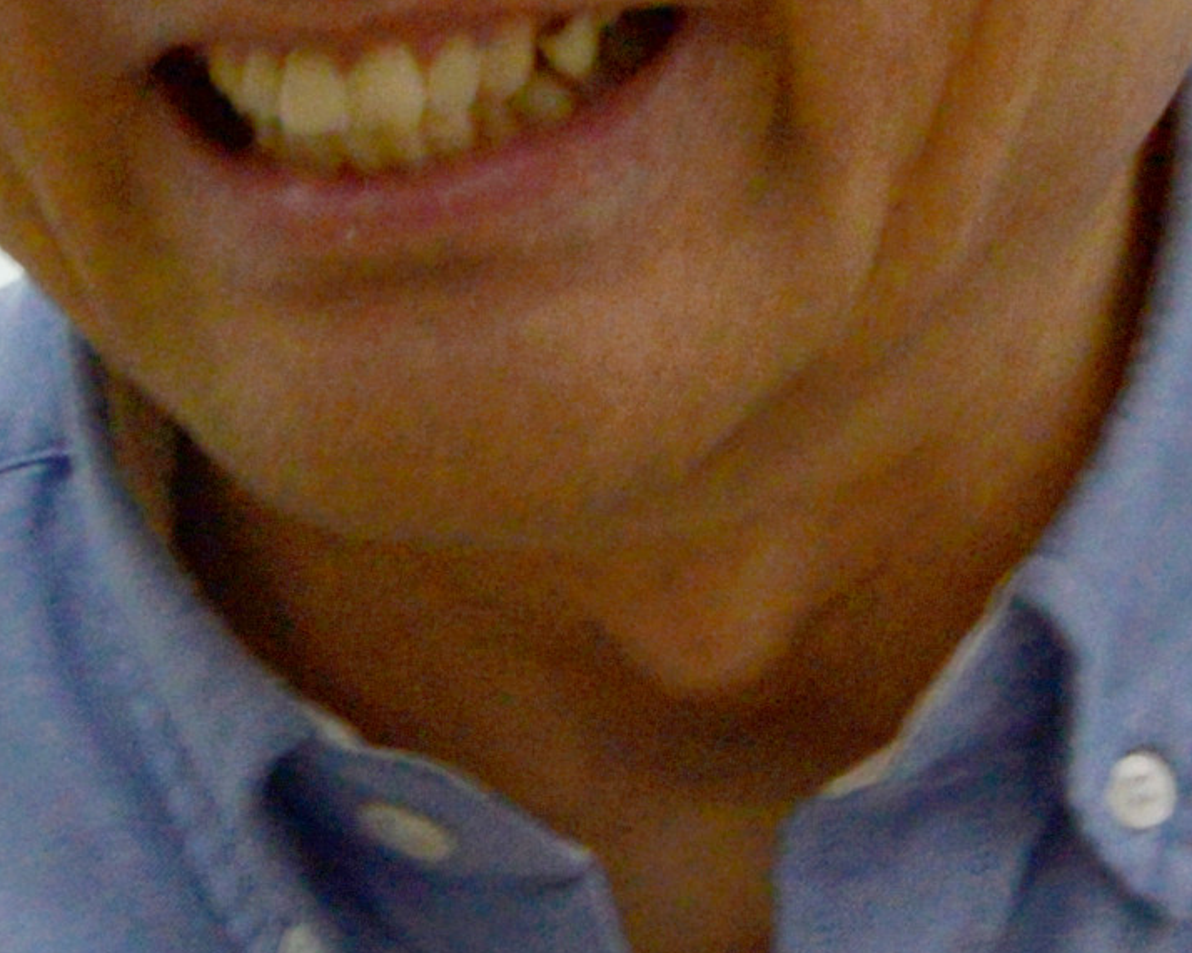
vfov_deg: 2.8
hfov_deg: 3.5
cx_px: 716
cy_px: 389
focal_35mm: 554
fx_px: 19542
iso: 1600
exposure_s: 1/50
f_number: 13
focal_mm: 70
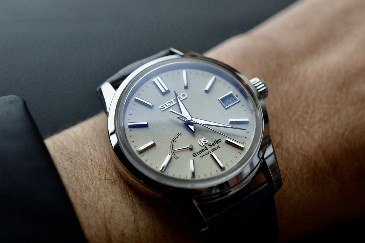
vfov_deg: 22.6
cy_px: 122
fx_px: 608
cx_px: 182
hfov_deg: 33.4
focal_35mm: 60
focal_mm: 40
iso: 140
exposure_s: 1/125
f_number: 5.6
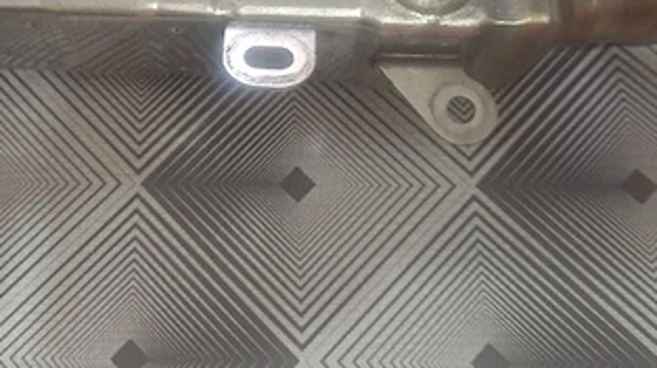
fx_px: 870
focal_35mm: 50
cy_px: -6
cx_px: 213
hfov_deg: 40.8
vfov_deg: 22.9
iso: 160
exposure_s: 1/50
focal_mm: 5.23
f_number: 1.8
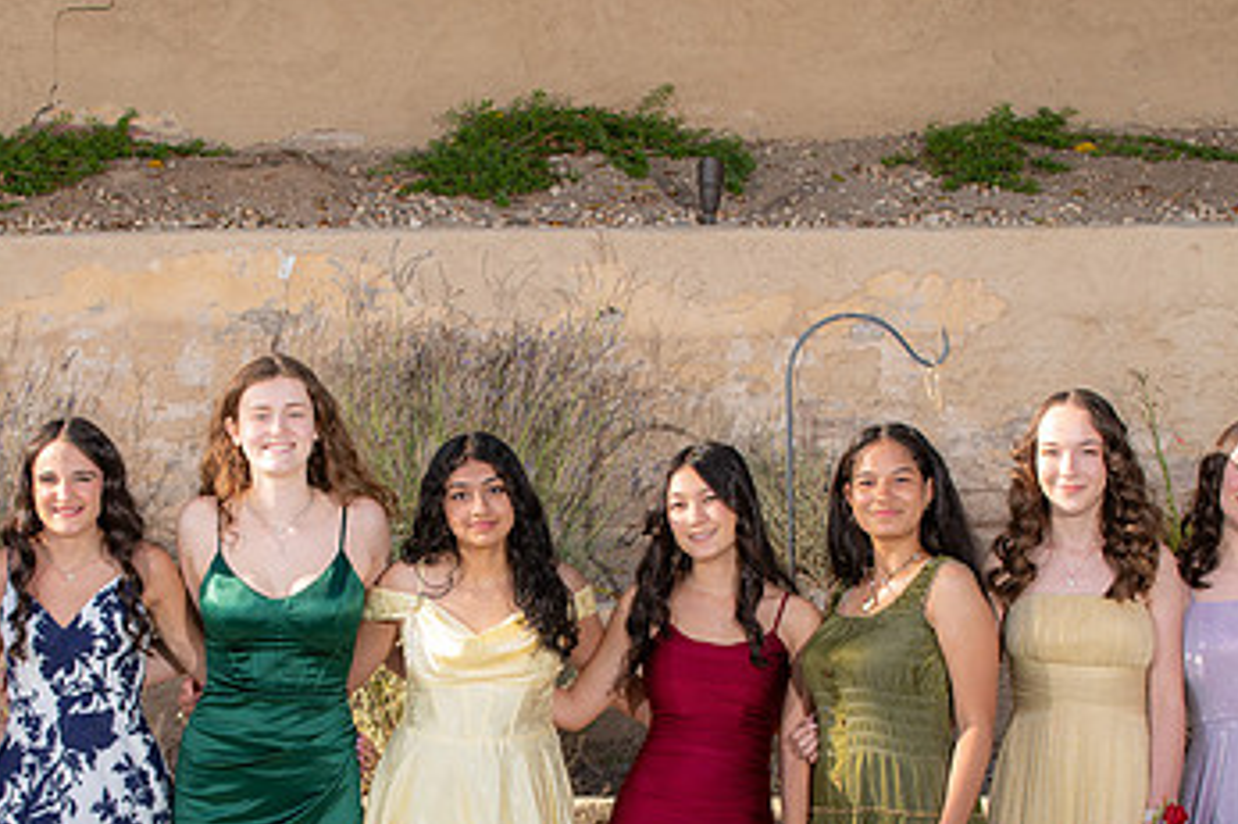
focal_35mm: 153
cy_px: 681
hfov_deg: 13.4
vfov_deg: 8.9
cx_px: 546
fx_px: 5259
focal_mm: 90
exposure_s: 1/200
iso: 100
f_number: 6.3
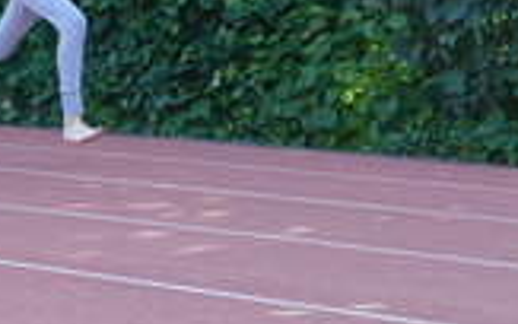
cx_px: -261
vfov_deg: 7.6
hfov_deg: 11.6
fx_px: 2429
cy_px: -19
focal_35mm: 172
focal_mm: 18.44
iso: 800
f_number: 3.3
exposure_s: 1/800
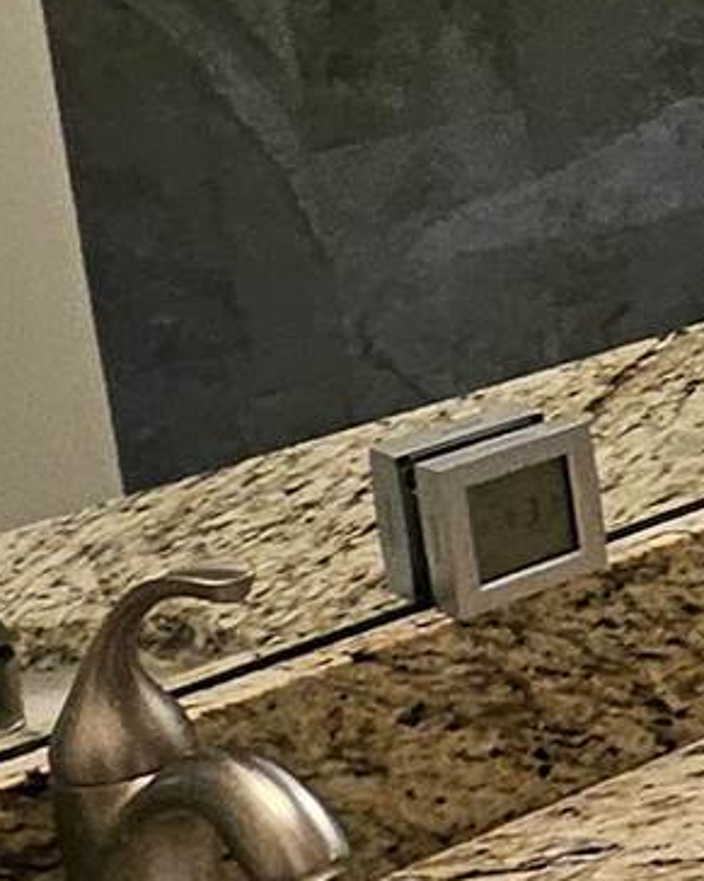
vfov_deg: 17.5
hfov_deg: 11.1
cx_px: 1902
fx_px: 2788
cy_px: 10
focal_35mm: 107
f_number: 2.2
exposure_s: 1/60
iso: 80
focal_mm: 1.7
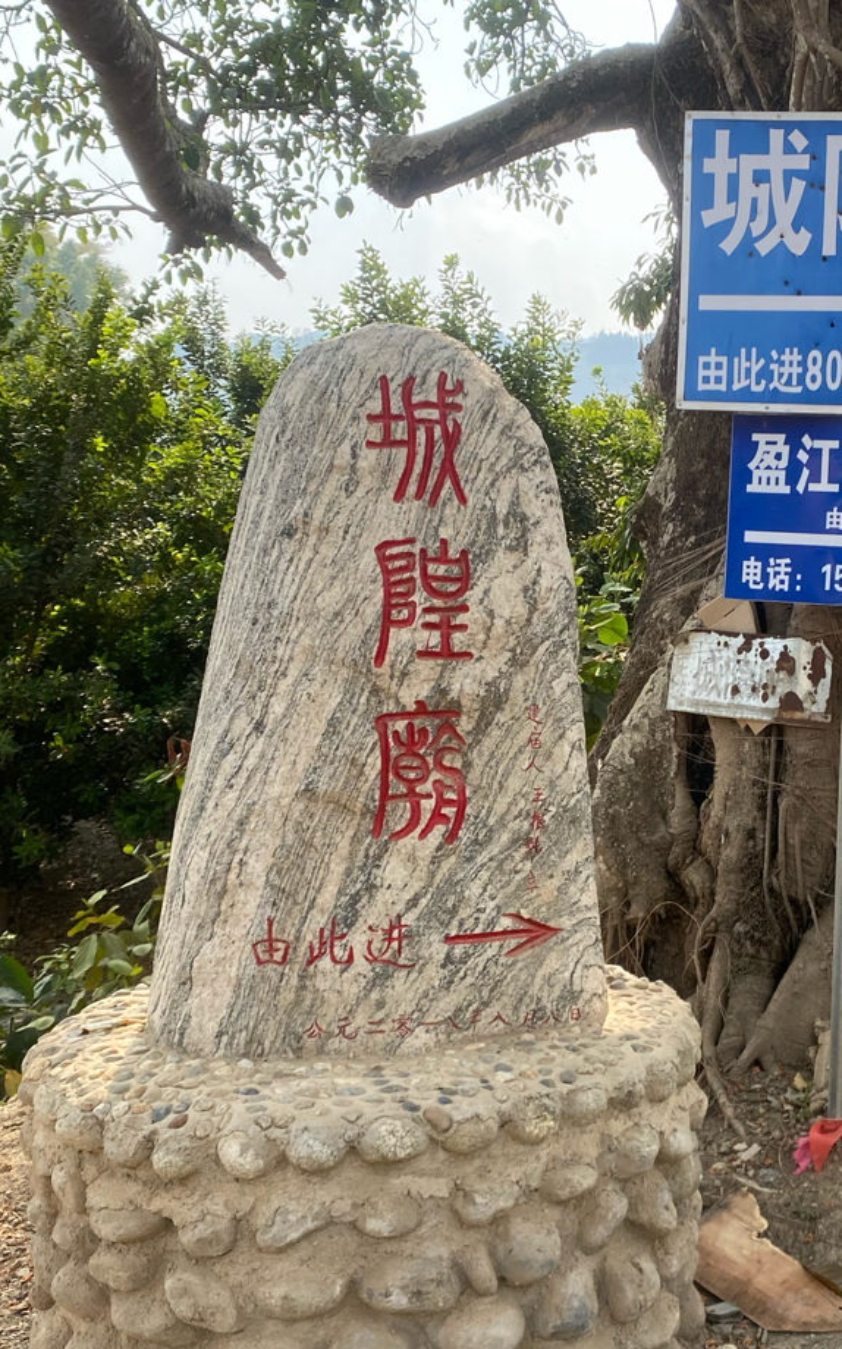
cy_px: 749
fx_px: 1653
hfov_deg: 27.9
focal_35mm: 45
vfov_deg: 44.3
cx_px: 693
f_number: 1.8
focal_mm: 4.25
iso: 32
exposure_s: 1/1124
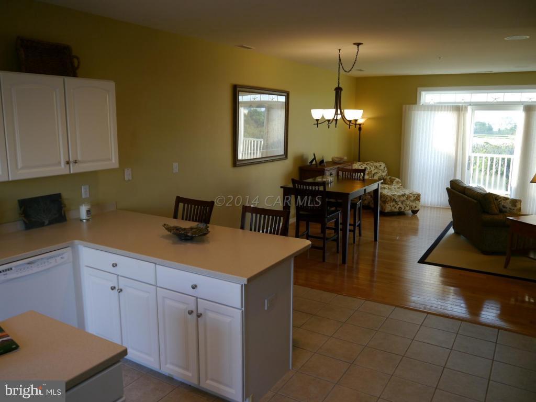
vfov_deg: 49.7
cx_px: 268
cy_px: 201
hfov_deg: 63.4
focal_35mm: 28
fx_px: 434
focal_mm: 14
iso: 160
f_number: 3.5
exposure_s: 1/60
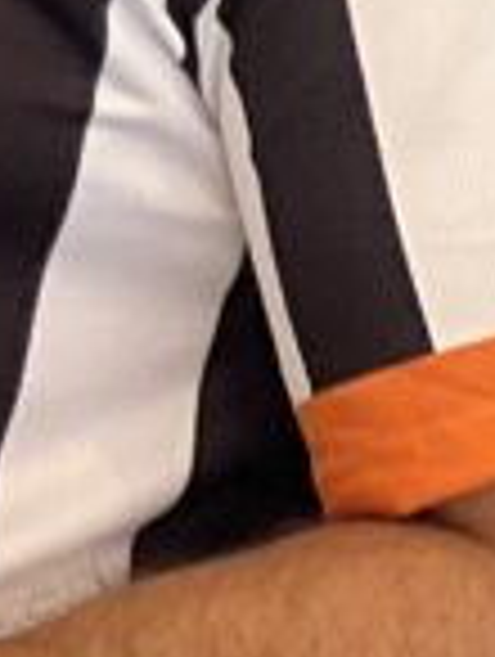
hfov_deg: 2.7
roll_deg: +1.1
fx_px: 10247
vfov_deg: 3.6
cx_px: -1138
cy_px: -783
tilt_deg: -2.1
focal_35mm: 539
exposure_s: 1/116
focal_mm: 9
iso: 250
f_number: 2.8
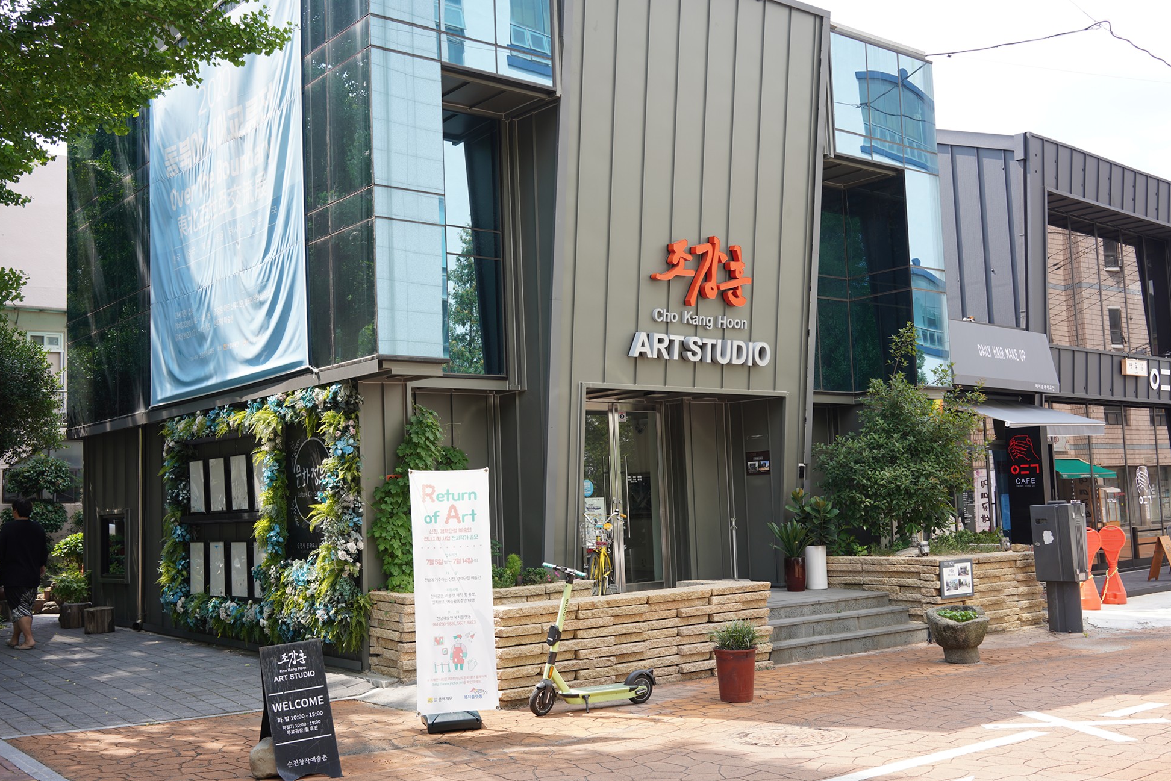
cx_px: 585
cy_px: 388
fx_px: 1171
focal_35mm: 36
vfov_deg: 36.9
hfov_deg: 53.1
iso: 100
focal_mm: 35
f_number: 6.3
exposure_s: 1/100
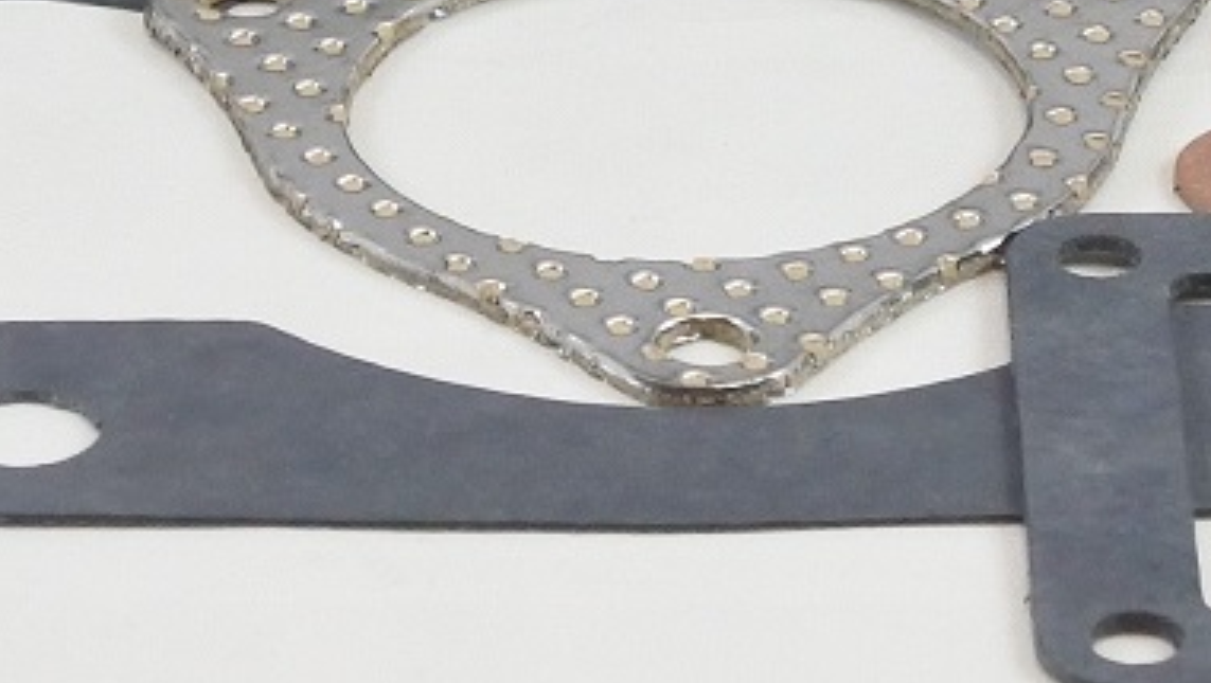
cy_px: -889
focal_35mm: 255
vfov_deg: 4.7
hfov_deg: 8.5
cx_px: 537
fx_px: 8195
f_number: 4.5
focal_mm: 19.7
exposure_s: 1/125
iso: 500
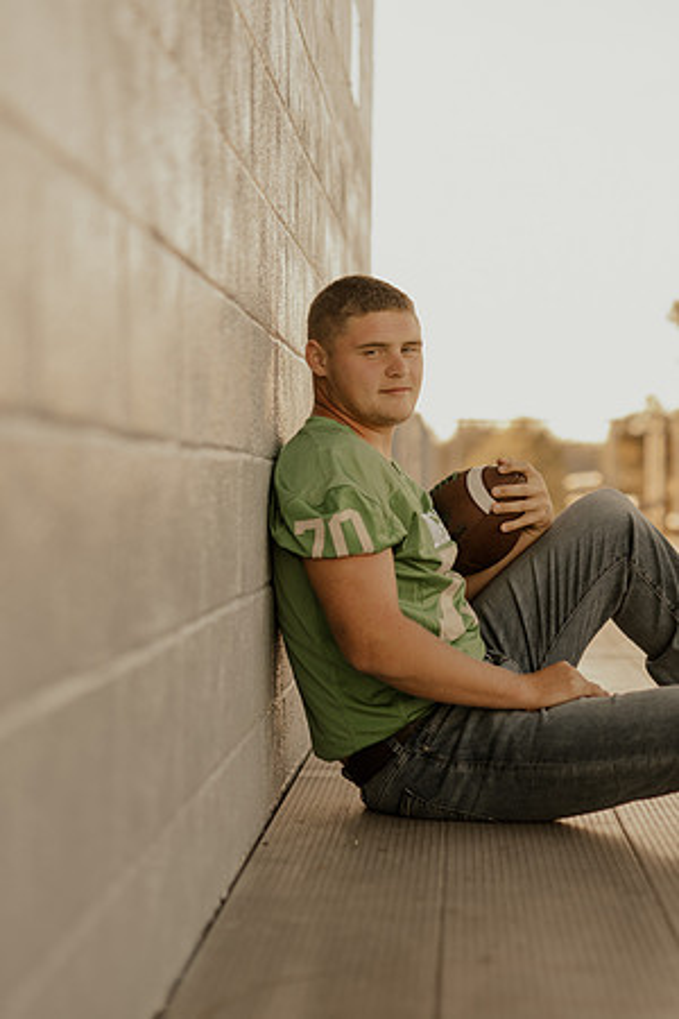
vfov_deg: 27.0
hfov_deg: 18.2
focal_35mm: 75
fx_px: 2122
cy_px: 510
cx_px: 340
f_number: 1.4
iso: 64
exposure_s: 1/400
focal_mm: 50
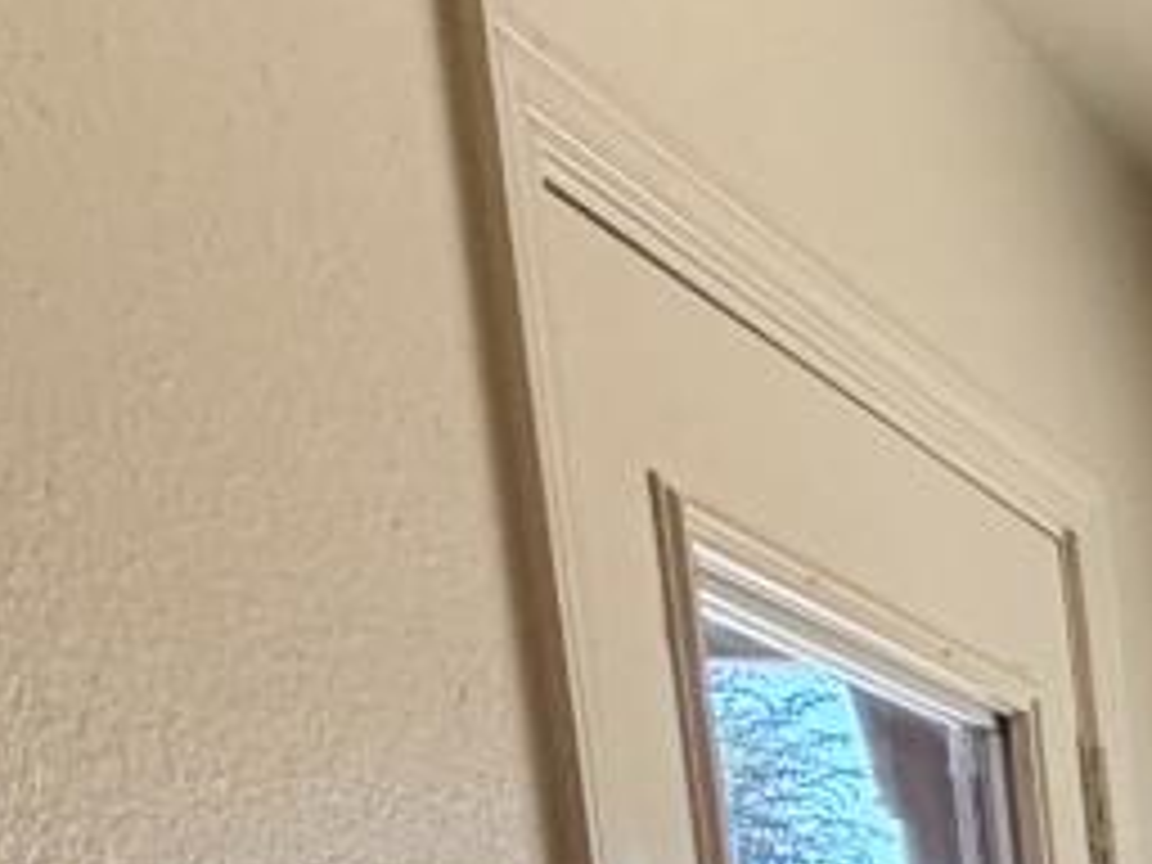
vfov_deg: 14.8
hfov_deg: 14.9
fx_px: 2729
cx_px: 2736
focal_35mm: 82
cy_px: 1730
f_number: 2.2
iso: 100
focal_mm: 2.22
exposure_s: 1/121
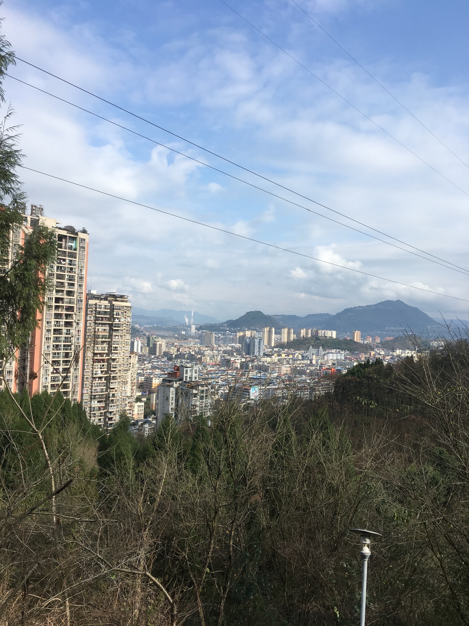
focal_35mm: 29
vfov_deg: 61.7
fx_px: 524
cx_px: 234
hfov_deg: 48.2
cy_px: 313
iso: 25
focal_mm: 4.15
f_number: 2.2
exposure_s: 1/1374
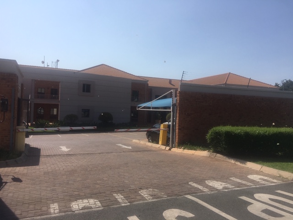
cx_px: 146
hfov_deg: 61.7
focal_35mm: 29
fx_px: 245
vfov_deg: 48.2
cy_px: 110
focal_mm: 4.15
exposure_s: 1/2849
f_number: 2.2
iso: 25
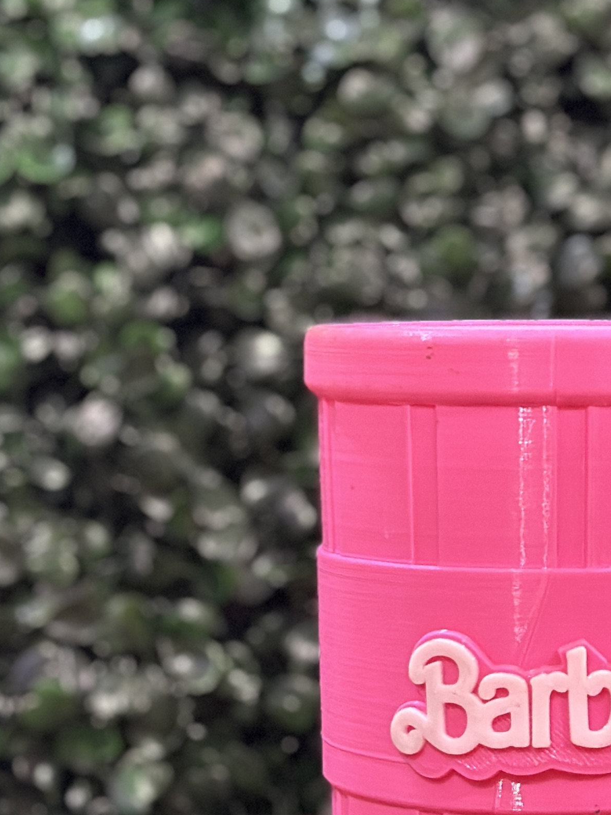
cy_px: 44
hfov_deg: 12.0
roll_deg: -0.2
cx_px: 482
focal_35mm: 123
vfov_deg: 15.8
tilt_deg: +5.2
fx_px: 2894
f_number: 1.78
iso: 500
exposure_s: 1/33
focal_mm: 6.86
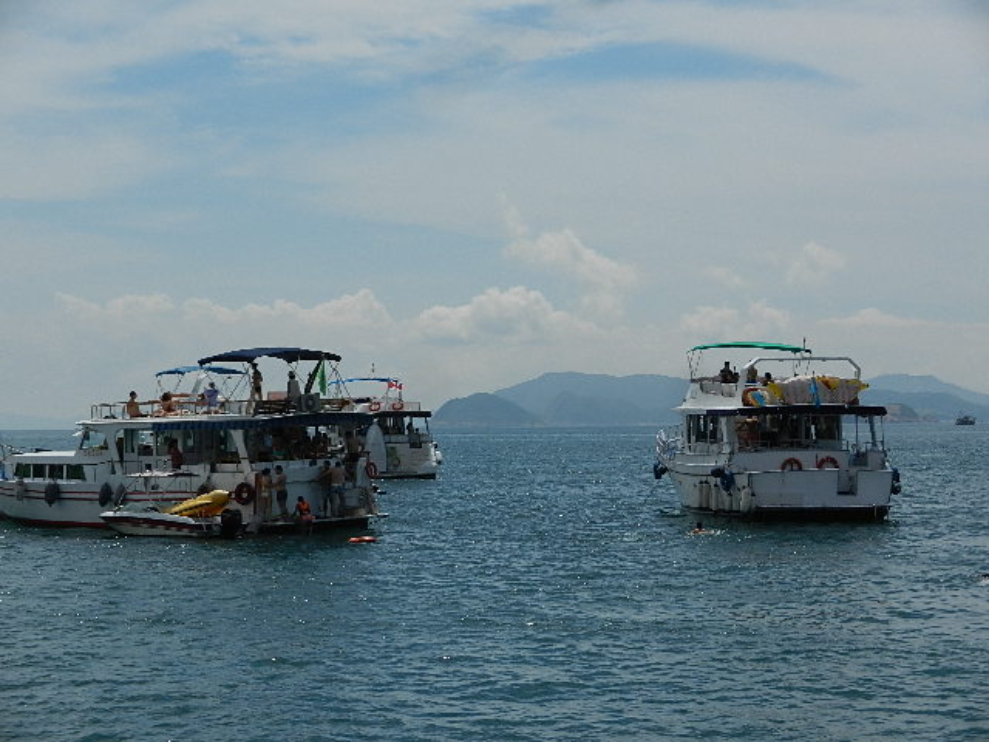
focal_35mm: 91
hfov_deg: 21.5
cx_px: 494
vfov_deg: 16.2
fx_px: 2600
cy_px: 371
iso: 160
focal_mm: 16.3
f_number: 9.8
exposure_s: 1/800
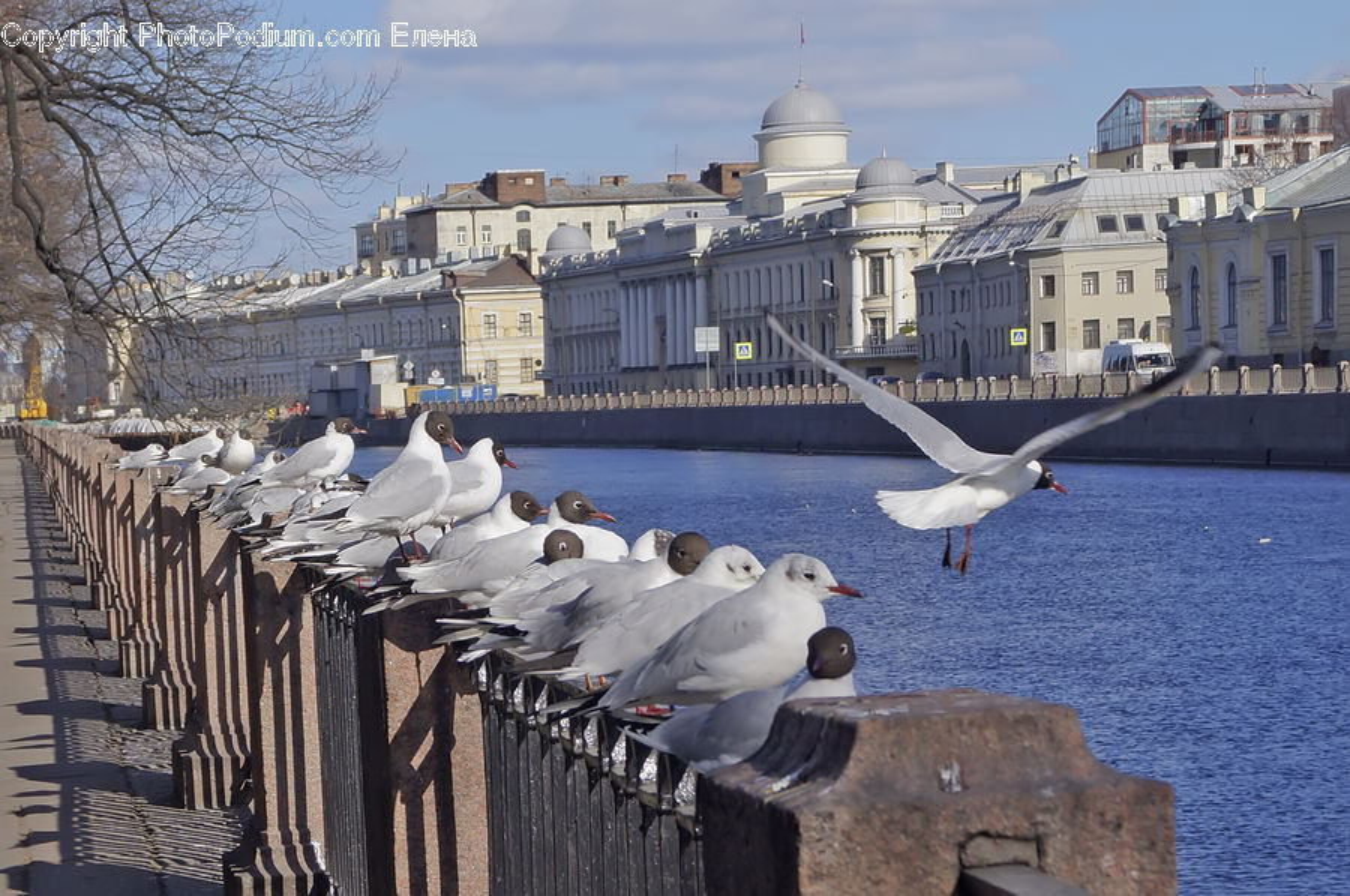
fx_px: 3931
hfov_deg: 19.5
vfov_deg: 13.0
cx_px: 675
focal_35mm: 105
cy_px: 448
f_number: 9
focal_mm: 35
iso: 100
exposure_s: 1/400
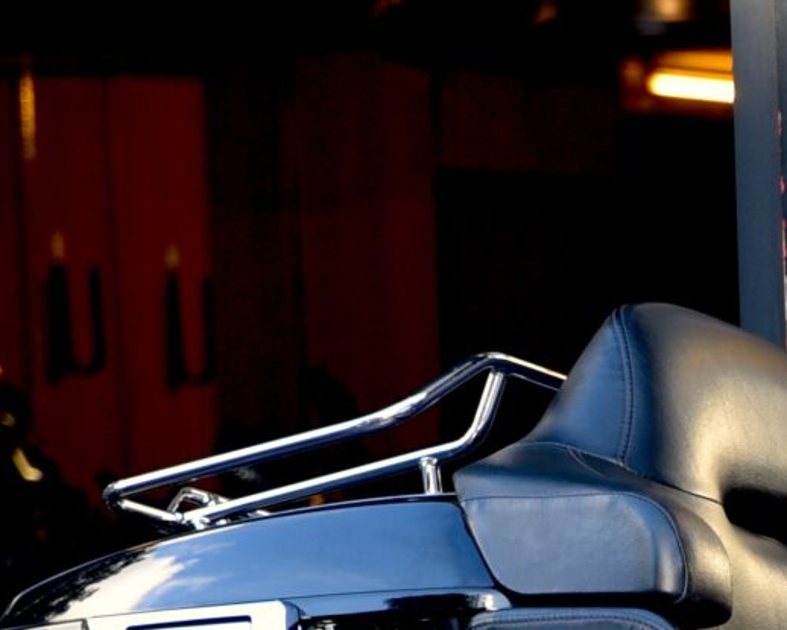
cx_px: 1755
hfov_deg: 6.1
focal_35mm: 306
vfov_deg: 5.0
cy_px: 1107
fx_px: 7131
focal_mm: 66
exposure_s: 1/80
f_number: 4.5
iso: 200
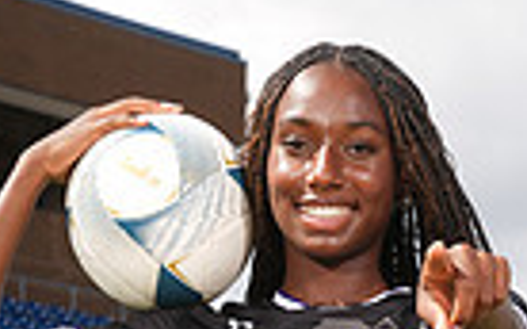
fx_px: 2813
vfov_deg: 6.3
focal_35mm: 196
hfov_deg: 10.7
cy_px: 838
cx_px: 332
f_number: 7.1
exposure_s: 1/200
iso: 80
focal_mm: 59
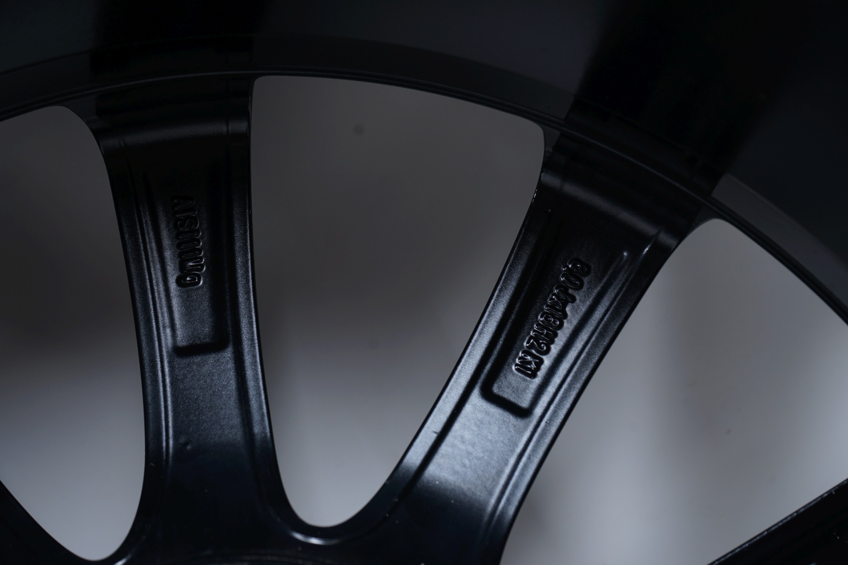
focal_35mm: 58
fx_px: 1366
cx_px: 424
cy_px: 282
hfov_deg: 34.5
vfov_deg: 23.4
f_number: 7.1
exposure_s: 1/125
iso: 200
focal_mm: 58
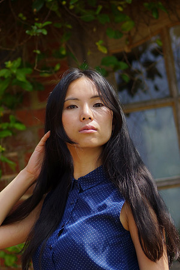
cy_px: 135
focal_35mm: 150
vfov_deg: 13.7
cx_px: 90
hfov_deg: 9.1
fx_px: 1125
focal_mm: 100
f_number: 2.8
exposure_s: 1/1600
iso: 125
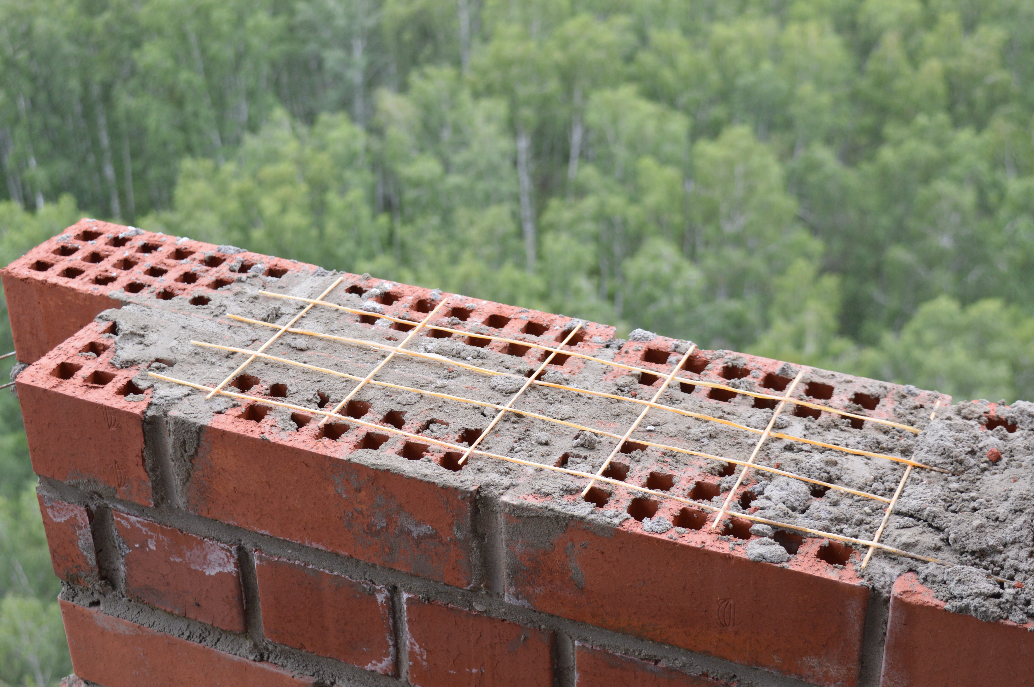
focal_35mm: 57
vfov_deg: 23.7
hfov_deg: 35.1
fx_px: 1636
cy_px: 344
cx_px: 517
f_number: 5.6
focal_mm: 38
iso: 400
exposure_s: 1/125
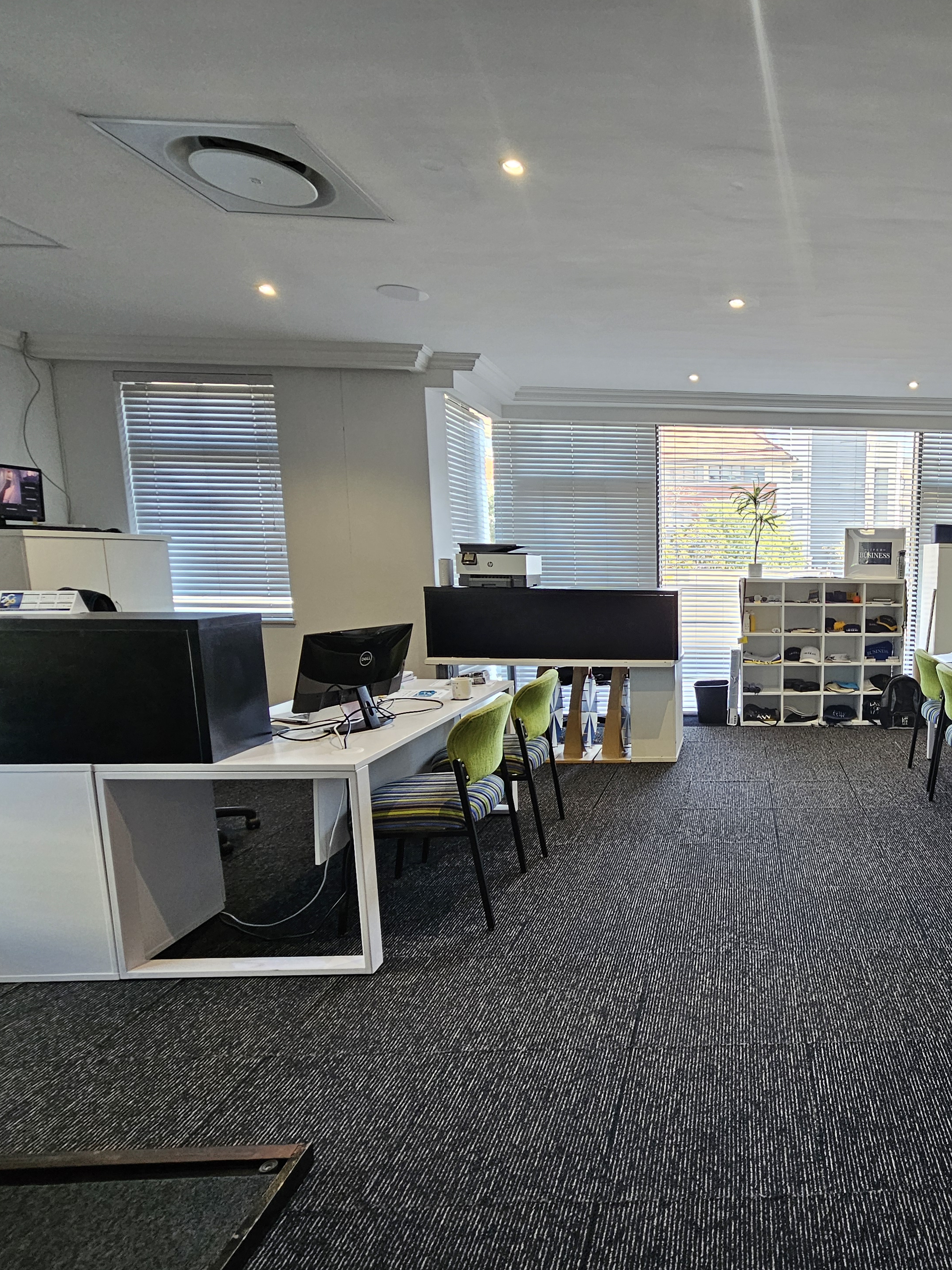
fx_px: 660
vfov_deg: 87.7
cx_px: 775
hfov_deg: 64.6
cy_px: 654
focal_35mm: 18
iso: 160
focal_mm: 2.2
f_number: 2.2
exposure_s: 1/50
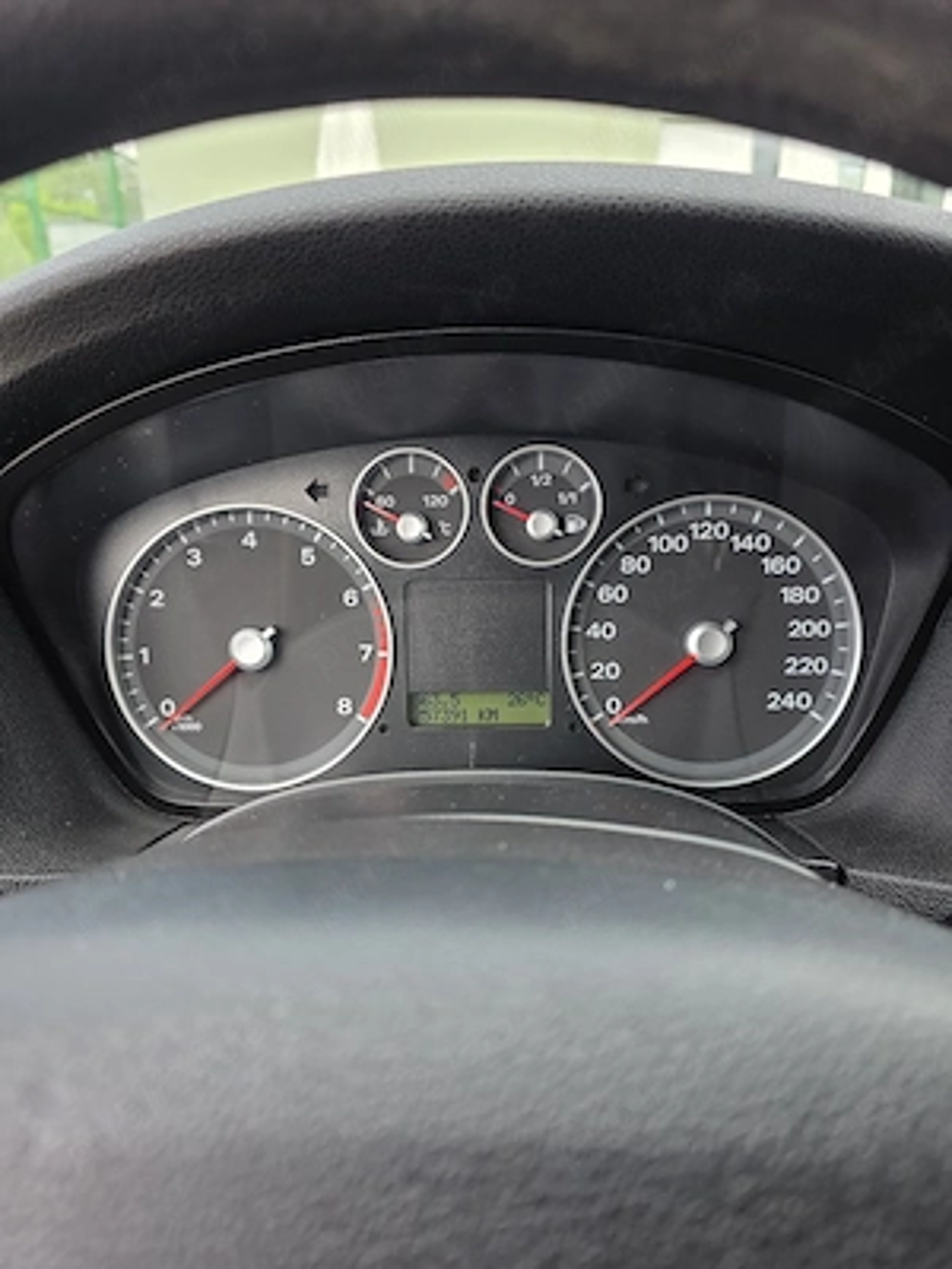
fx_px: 843
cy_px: 634
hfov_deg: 58.9
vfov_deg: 73.9
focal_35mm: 23
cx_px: 476
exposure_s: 1/370
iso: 50
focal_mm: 6.3
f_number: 1.7
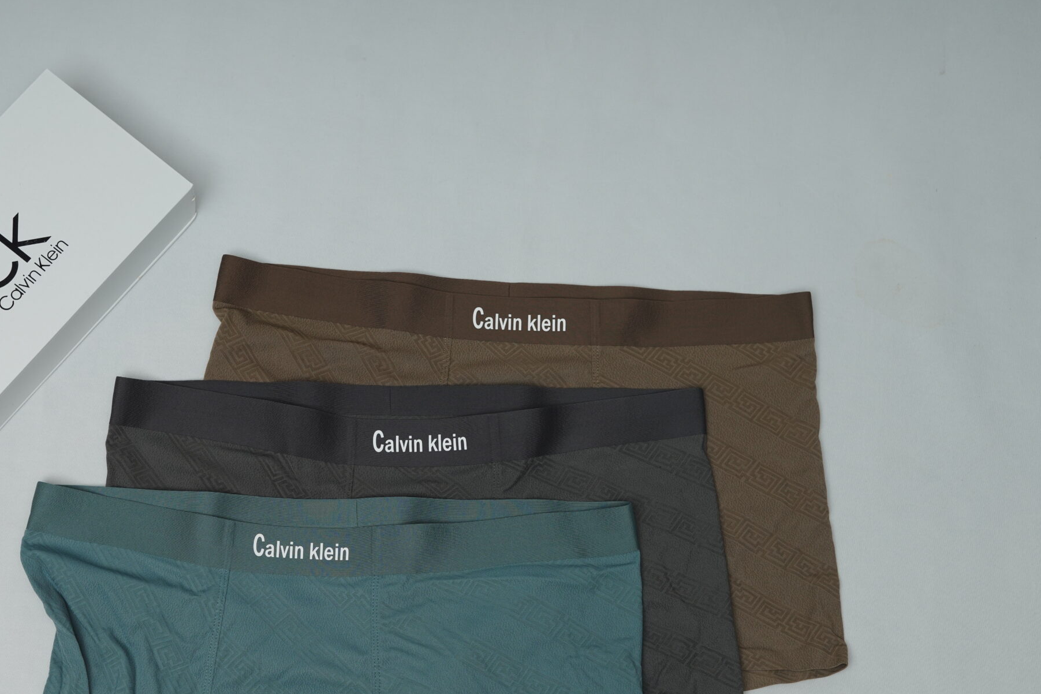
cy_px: 482
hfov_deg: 28.4
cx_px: 412
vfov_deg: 19.1
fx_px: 2053
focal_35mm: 71
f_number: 6.3
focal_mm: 50
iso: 320
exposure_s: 1/200
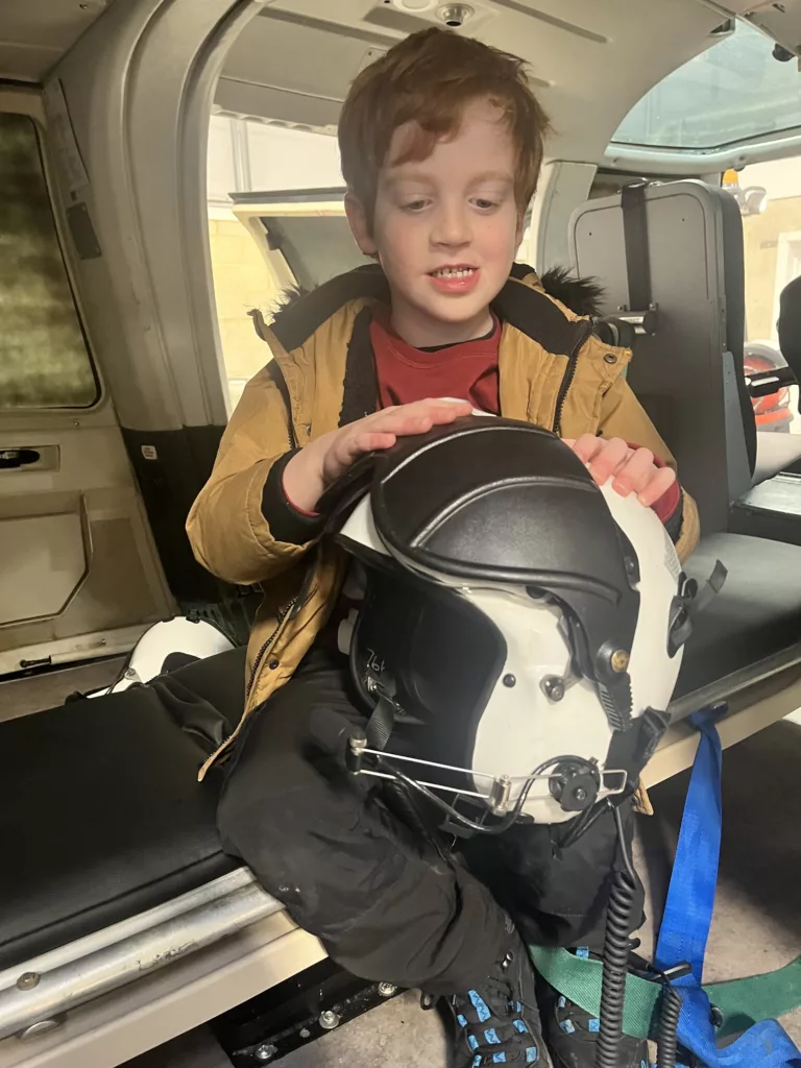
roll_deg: +2.7
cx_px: 400
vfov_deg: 67.3
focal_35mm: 26
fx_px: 802
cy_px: 534
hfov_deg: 53.1
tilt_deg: -15.1
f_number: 1.6
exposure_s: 1/33
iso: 400
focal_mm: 5.1
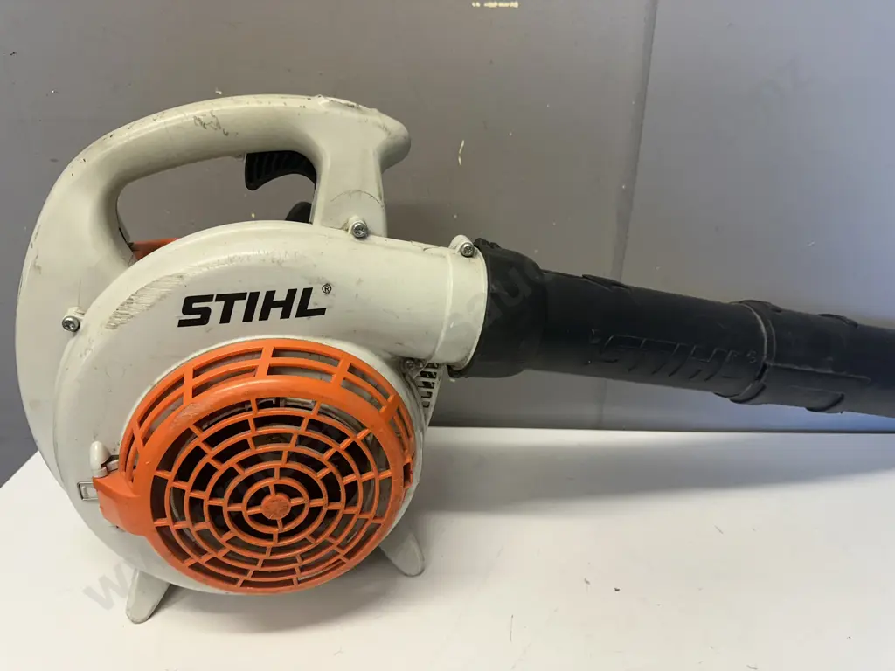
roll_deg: -0.5
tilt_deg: -24.4
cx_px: 448
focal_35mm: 24
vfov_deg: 56.8
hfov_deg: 71.6
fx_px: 621
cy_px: 336
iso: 125
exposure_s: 1/100
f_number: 1.78
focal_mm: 6.86
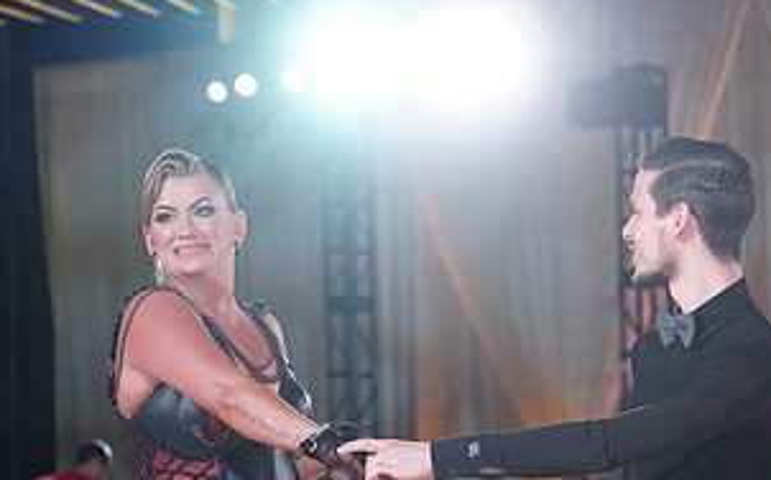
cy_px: 608
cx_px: 443
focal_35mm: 149
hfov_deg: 14.0
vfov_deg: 8.7
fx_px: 3127
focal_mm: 76
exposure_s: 1/400
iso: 2500
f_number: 4
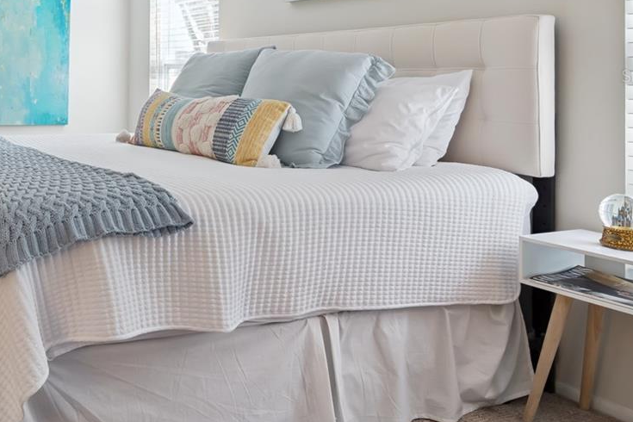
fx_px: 651
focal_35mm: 37
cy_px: 76
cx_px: 9
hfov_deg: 44.6
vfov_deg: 34.7
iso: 800
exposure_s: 1/25
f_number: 9
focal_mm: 17
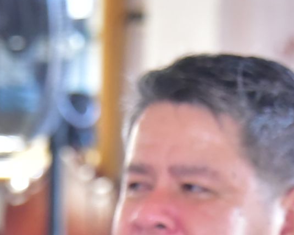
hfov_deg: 4.4
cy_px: 381
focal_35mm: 439
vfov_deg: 3.5
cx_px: 252
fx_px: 3820
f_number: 6.3
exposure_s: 1/160
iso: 6400
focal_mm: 100
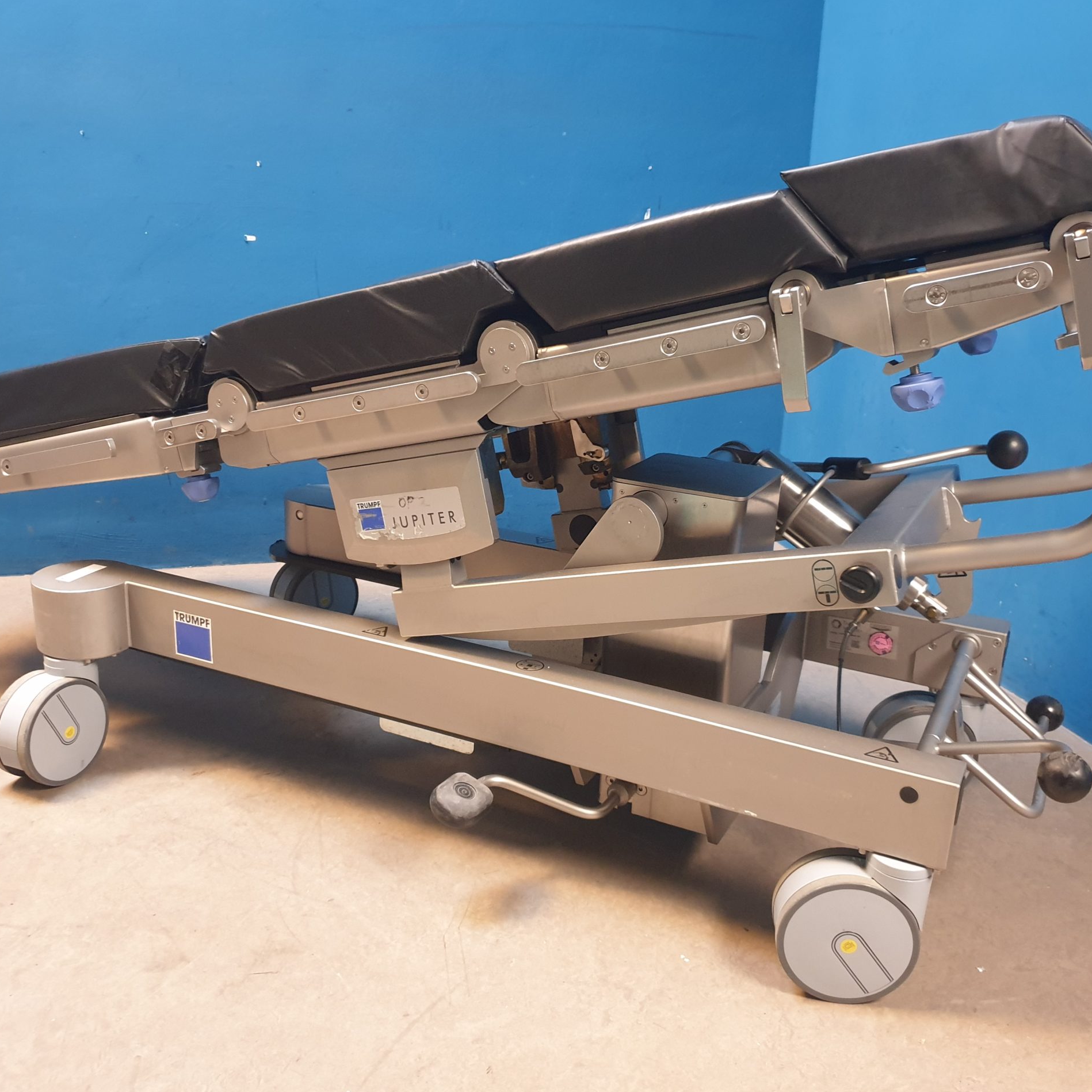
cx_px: 563
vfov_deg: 52.5
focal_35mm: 31
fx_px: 1106
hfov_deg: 52.5
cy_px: 542
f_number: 1.5
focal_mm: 4.3
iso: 320
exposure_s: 1/50
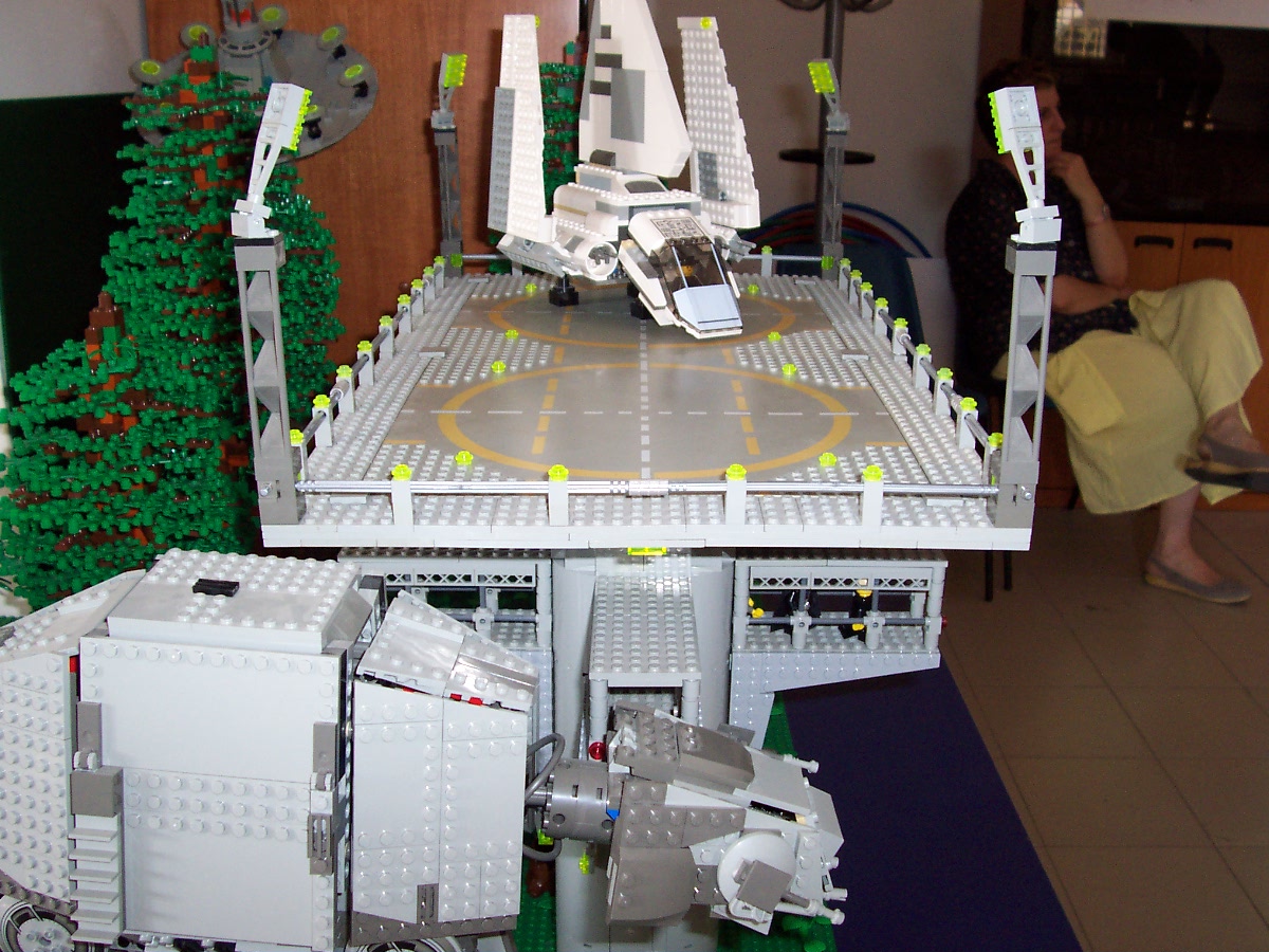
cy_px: 476
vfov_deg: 38.7
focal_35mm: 37
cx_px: 634
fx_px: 1356
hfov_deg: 50.1
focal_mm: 5.6
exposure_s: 1/60
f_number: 2.8
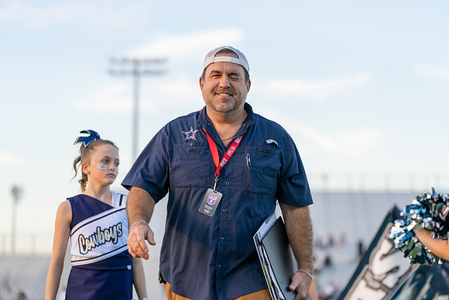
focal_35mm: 101
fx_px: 1260
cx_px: 224
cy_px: 150
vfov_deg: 13.6
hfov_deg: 20.2
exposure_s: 1/1250
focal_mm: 101
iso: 640
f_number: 2.8
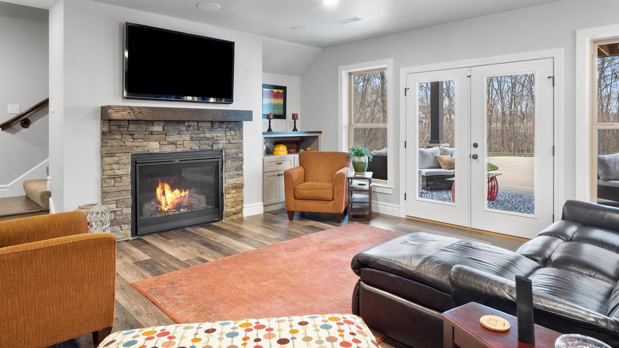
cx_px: 316
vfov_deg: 47.4
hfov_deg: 76.3
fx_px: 394
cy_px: 137
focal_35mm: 24
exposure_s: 1
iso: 400
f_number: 10
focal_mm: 11
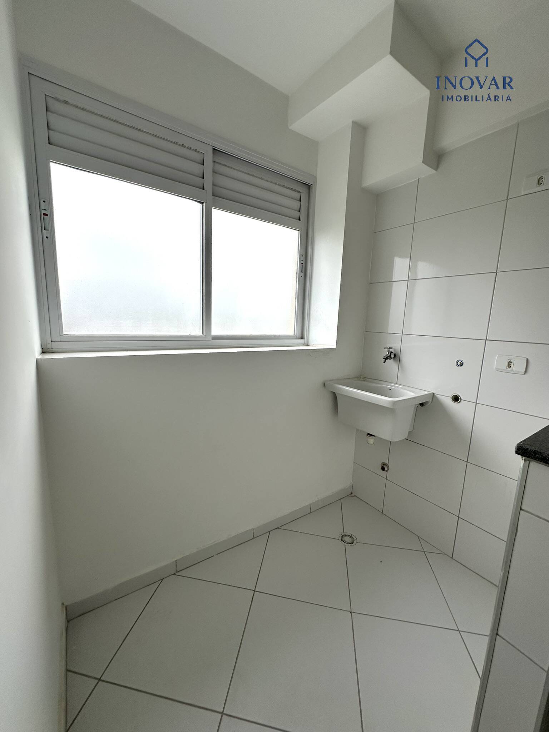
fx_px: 296
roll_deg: -4.0
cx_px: 274
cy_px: 366
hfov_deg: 85.7
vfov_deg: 102.1
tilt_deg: -7.4
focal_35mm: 14
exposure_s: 1/271
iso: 40
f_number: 2.2
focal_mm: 2.22
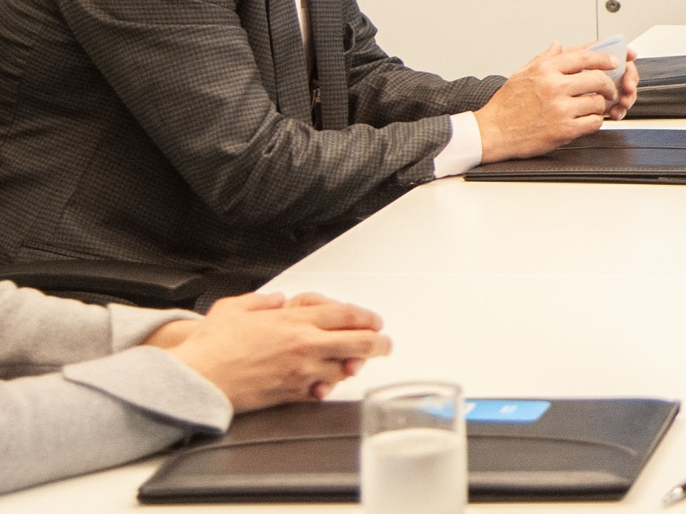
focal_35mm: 196
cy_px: -123
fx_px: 3884
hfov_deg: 9.7
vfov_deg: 7.5
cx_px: 1097
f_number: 4
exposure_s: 1/100
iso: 1600
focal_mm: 46
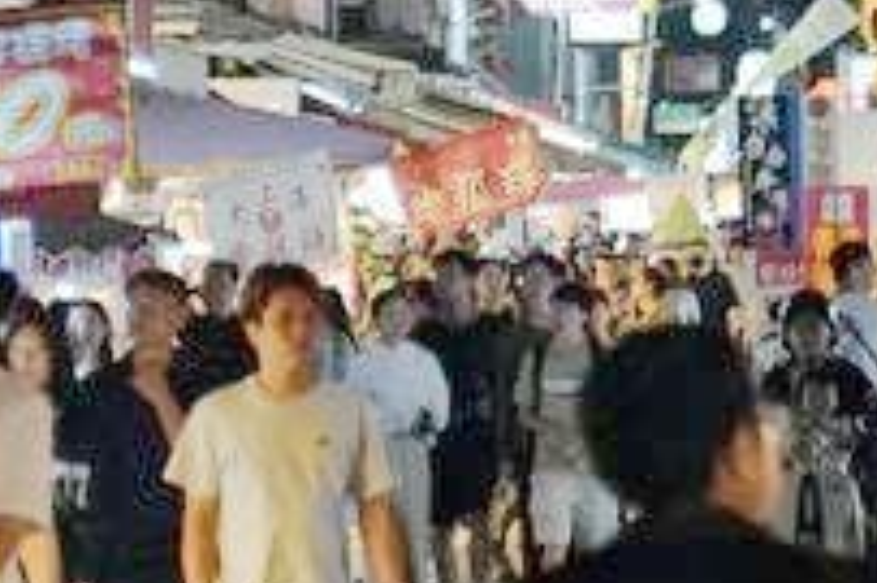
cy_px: -423
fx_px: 10807
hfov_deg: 4.6
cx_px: 652
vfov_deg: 3.1
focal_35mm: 444
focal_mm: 75
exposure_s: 1/160
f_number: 2.8
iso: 2500
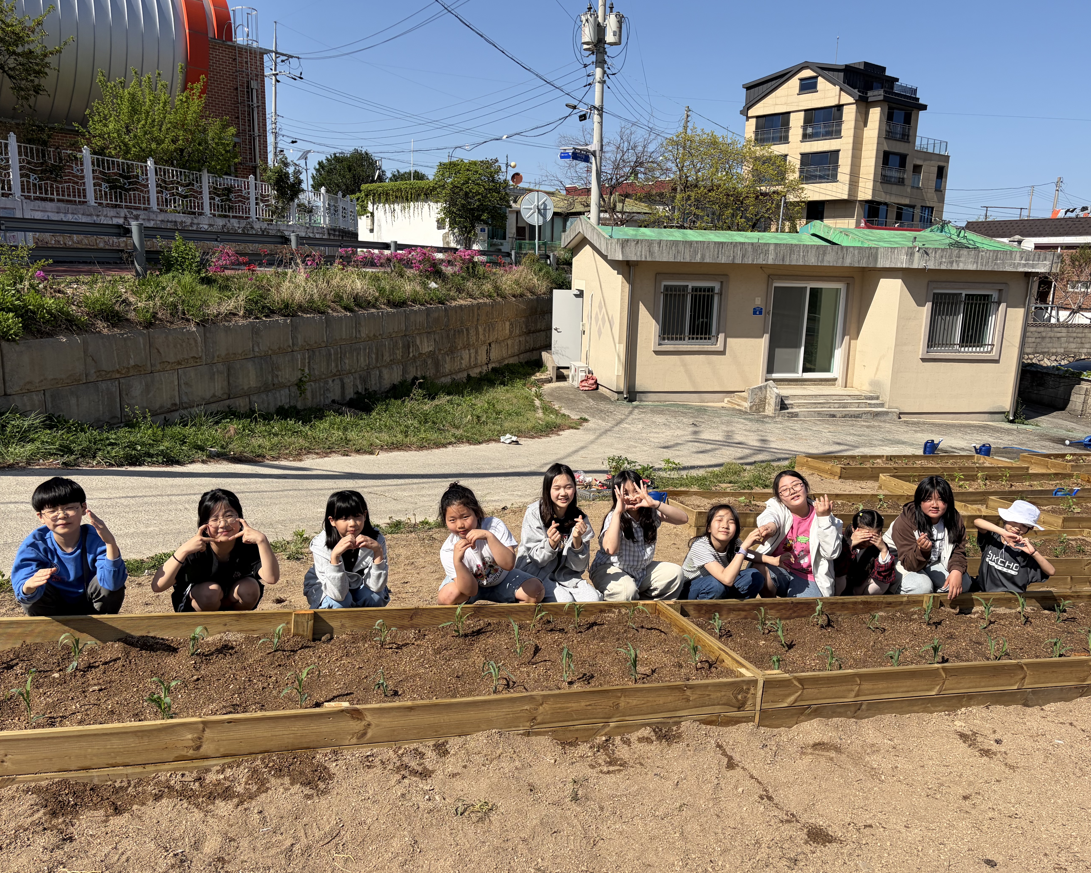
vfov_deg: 51.5
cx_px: 564
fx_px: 904
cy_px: 438
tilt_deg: -10.4
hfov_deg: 62.2
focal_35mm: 28
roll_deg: -1.4
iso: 50
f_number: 1.6
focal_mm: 5.96
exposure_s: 1/3831
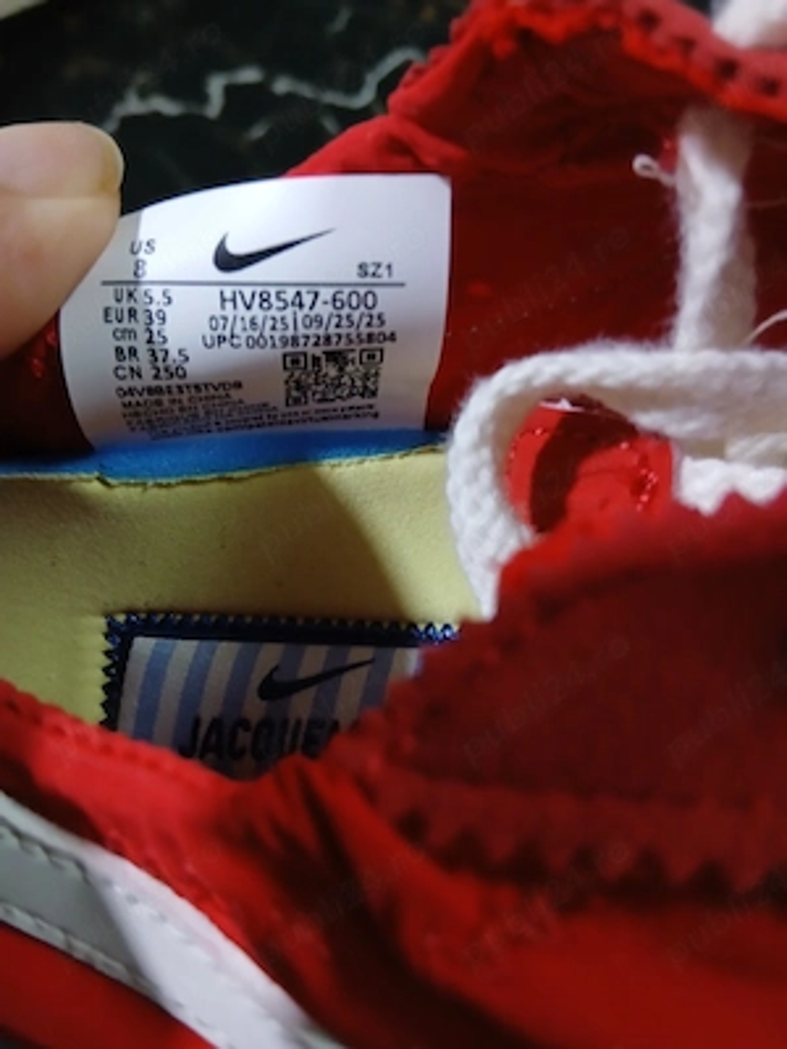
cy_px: 524
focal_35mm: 26
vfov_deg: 67.3
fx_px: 788
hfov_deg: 53.1
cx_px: 394
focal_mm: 3.98
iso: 400
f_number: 1.8
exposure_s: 1/25.1
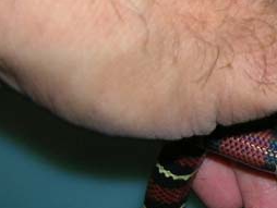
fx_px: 857
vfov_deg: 13.8
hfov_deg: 16.9
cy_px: 63
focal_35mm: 107
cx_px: 399
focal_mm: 5.7
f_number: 2.9
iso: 50
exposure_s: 1/60.1
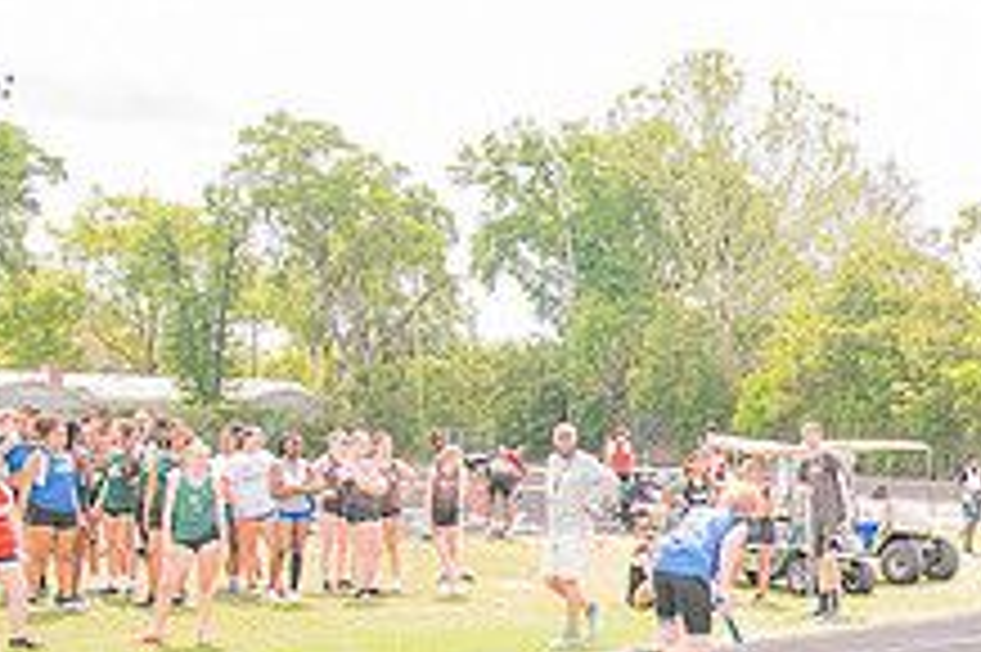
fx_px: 1743
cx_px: 1102
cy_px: 526
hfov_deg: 28.3
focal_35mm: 64
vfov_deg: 20.9
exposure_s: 1/200
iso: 200
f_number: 4
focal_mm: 24
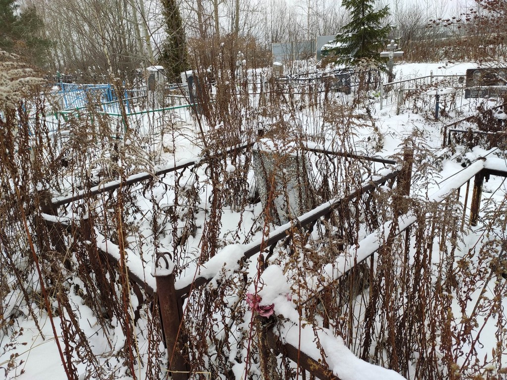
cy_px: 190
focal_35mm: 26
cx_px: 254
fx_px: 381
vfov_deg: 53.1
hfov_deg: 67.3
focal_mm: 4.77
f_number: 1.75
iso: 112
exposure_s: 1/358
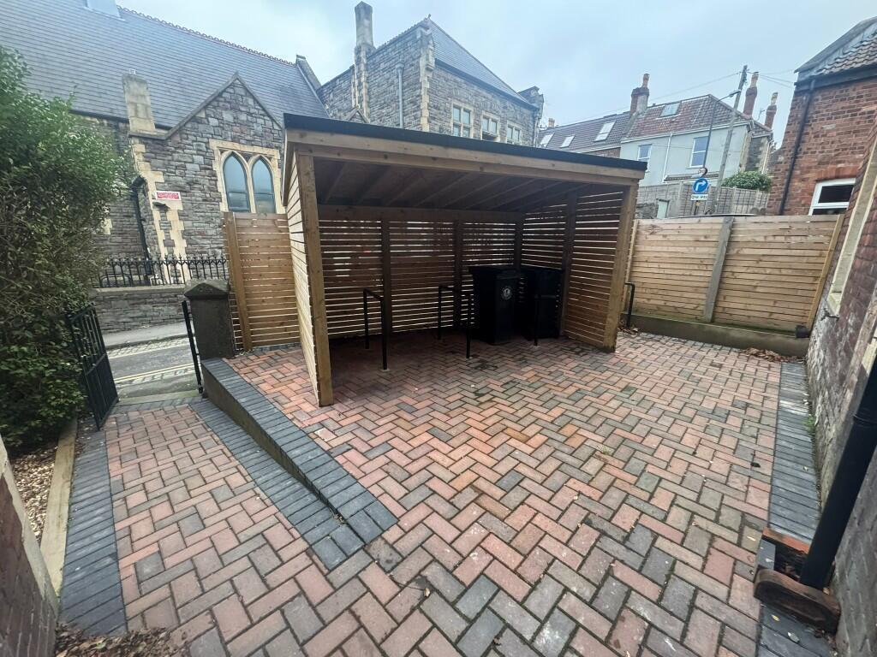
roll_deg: -0.3
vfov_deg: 85.7
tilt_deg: -15.8
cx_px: 438
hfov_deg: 102.1
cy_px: 328
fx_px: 355
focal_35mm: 14
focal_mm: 2.22
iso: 320
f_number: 2.2
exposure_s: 1/97
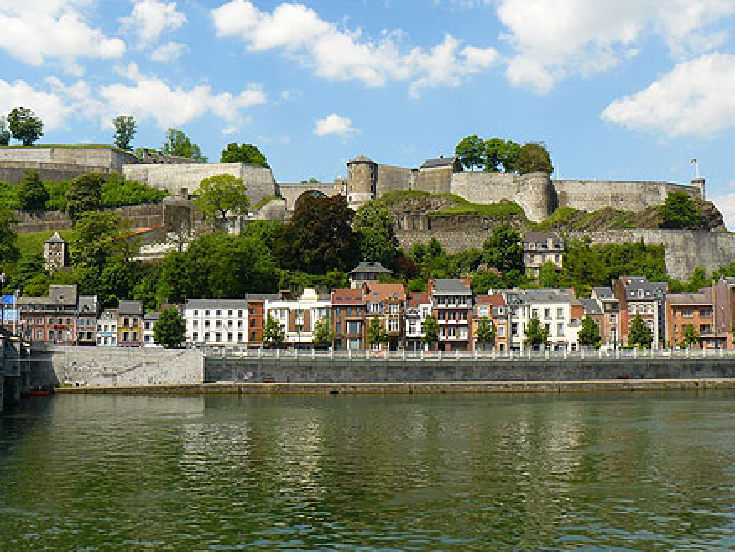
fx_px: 786
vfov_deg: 38.7
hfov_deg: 50.1
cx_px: 369
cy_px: 280
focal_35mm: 37
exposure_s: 1/320
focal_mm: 6
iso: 100
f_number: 5.6
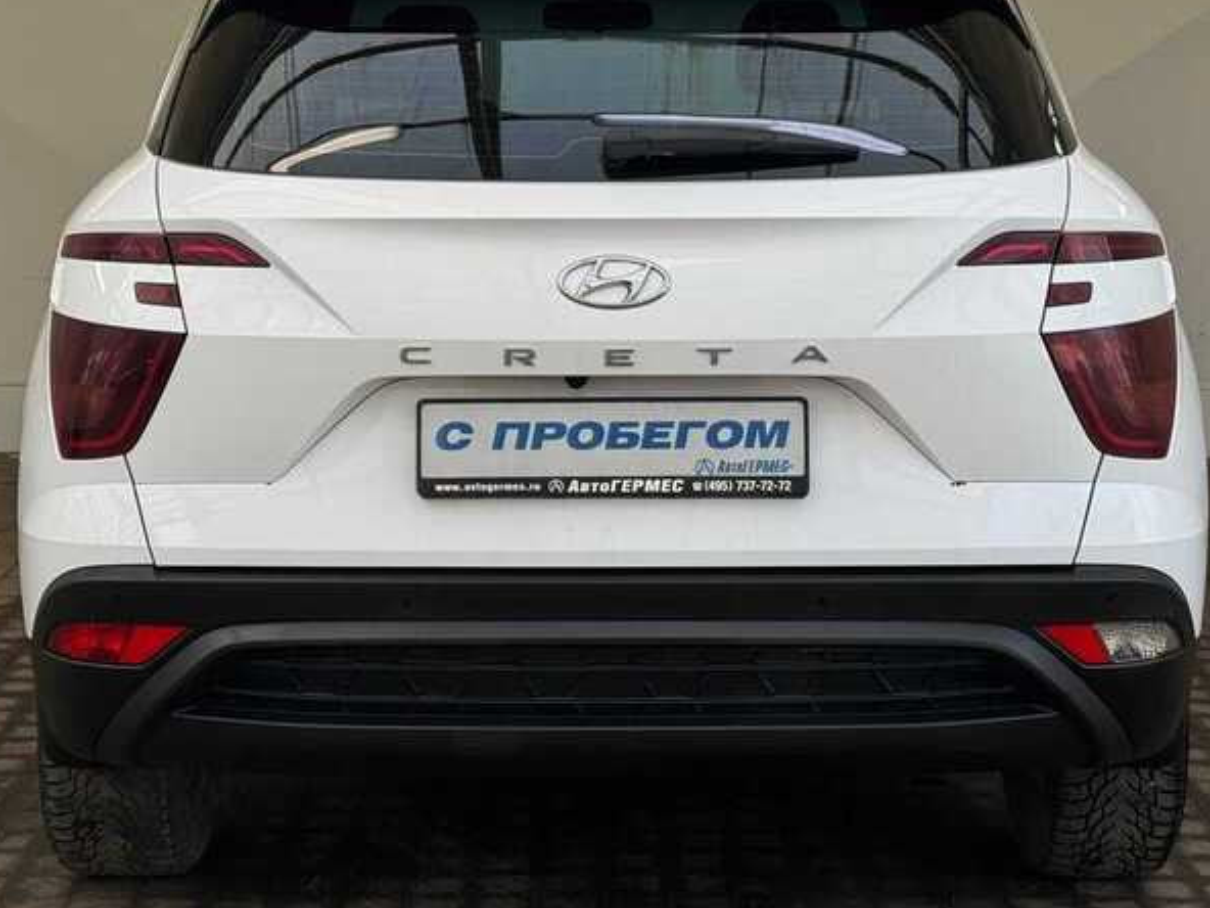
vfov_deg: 20.1
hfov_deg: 26.7
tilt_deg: -9.1
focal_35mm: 73
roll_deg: -1.3
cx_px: 599
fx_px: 2552
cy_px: 306
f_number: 1.78
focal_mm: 6.76
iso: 64
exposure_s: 1/843
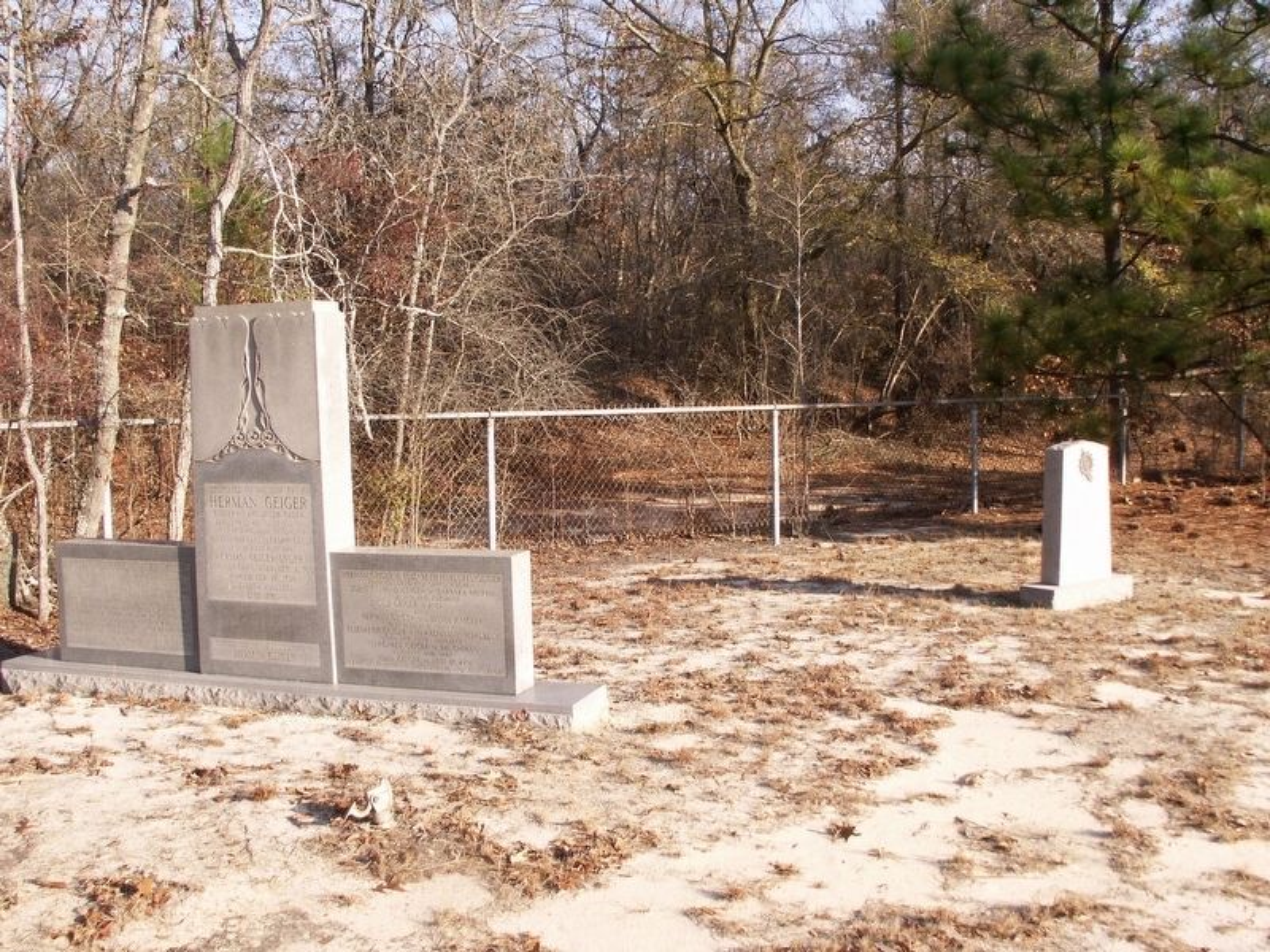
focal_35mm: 35
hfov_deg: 52.6
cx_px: 635
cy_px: 476
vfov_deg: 40.7
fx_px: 1284
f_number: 5.6
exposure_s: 1/125
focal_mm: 5.86
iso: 50
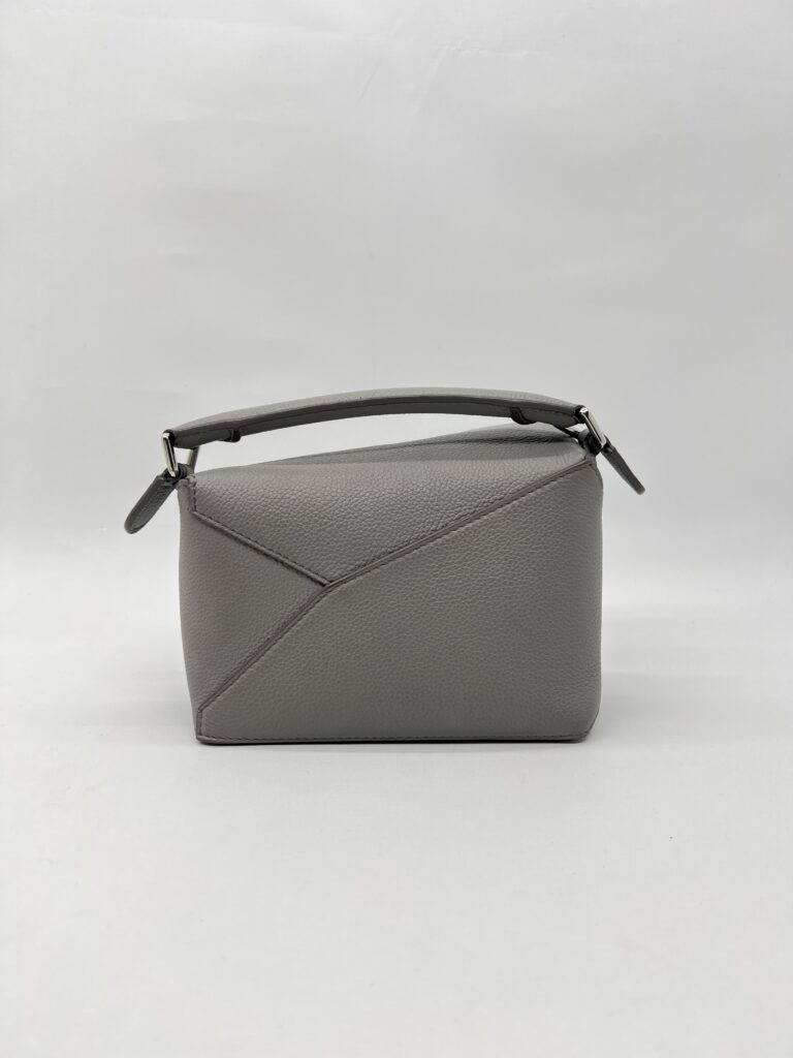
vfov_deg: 67.3
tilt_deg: -9.6
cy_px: 529
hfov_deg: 53.1
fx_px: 794
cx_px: 396
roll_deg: -0.7
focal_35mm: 26
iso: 32
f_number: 1.5
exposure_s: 1/143
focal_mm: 5.7
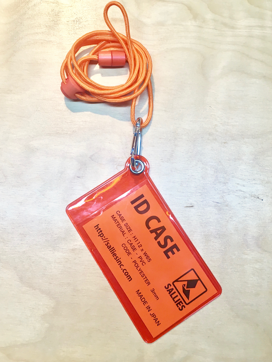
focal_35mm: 32
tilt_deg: -82.0
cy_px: 165
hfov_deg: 44.2
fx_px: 335
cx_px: 130
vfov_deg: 56.7
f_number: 2.2
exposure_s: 1/33
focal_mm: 4.15
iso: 32
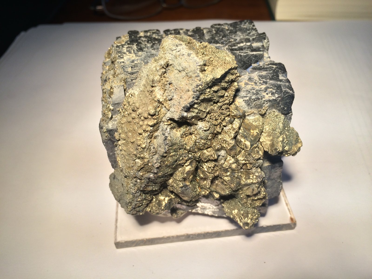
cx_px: 186
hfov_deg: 61.7
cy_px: 140
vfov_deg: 48.2
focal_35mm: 29
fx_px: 312
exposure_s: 1/123
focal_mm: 4.15
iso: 32
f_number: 2.2
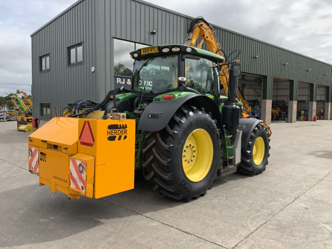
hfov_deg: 61.7
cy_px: 124
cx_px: 166
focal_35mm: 29
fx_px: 278
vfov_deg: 48.2
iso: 16
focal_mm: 3
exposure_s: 1/1250
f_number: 1.8
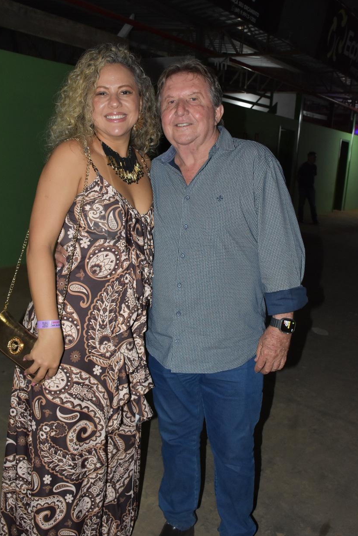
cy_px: 268
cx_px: 177
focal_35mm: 34
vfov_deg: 55.8
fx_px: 506
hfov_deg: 39.0
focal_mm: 20
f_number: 5.6
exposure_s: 1/60
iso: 1600
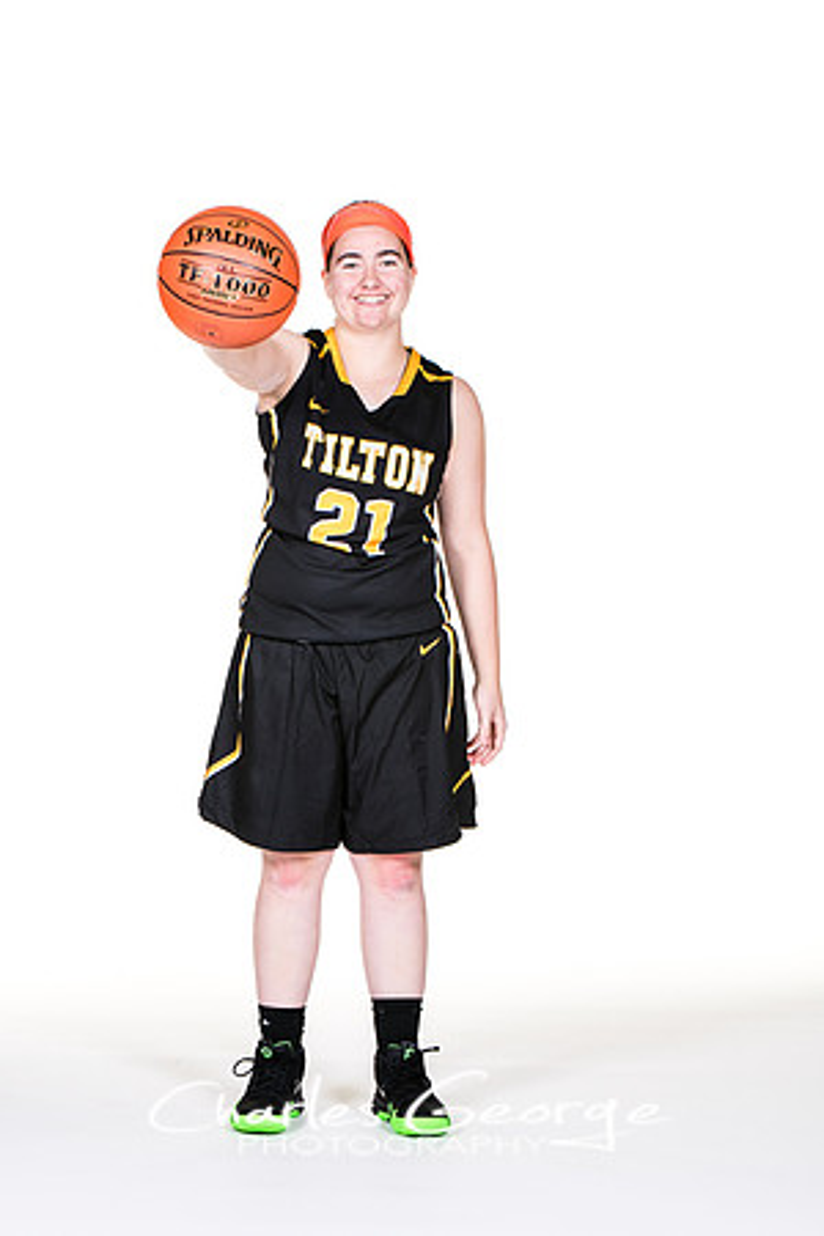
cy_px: 618
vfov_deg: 15.2
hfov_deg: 10.2
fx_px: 4635
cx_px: 412
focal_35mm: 135
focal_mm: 90
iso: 200
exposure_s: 1/160
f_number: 6.3
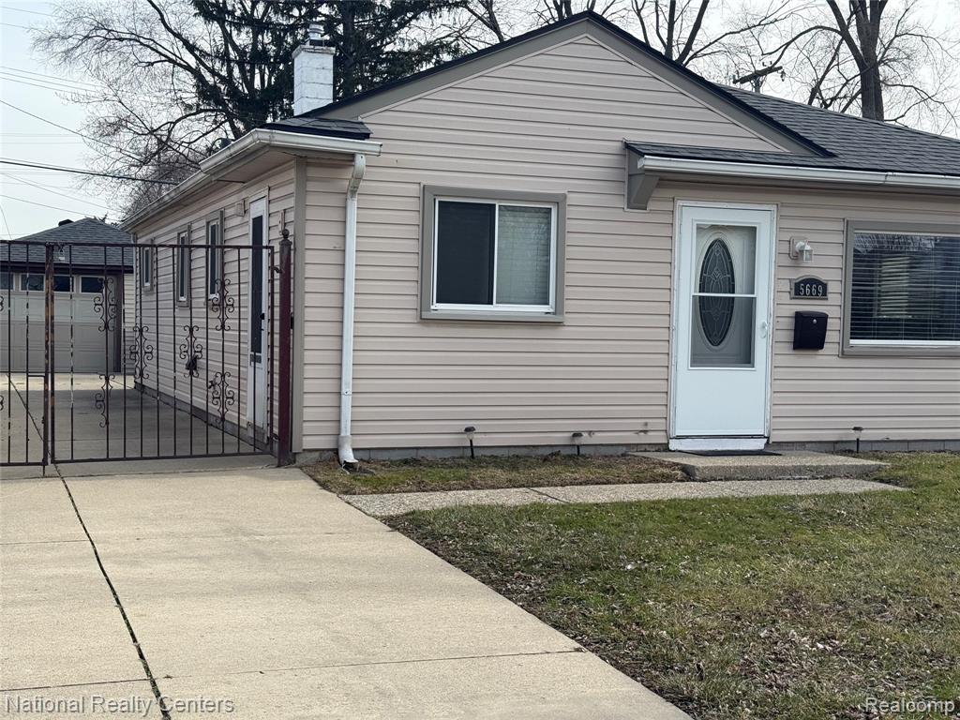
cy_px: 360
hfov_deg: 39.7
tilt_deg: -2.6
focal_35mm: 48
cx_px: 480
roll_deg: -1.5
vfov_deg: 30.3
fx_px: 1331
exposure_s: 1/3096
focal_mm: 6.76
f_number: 1.78
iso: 64
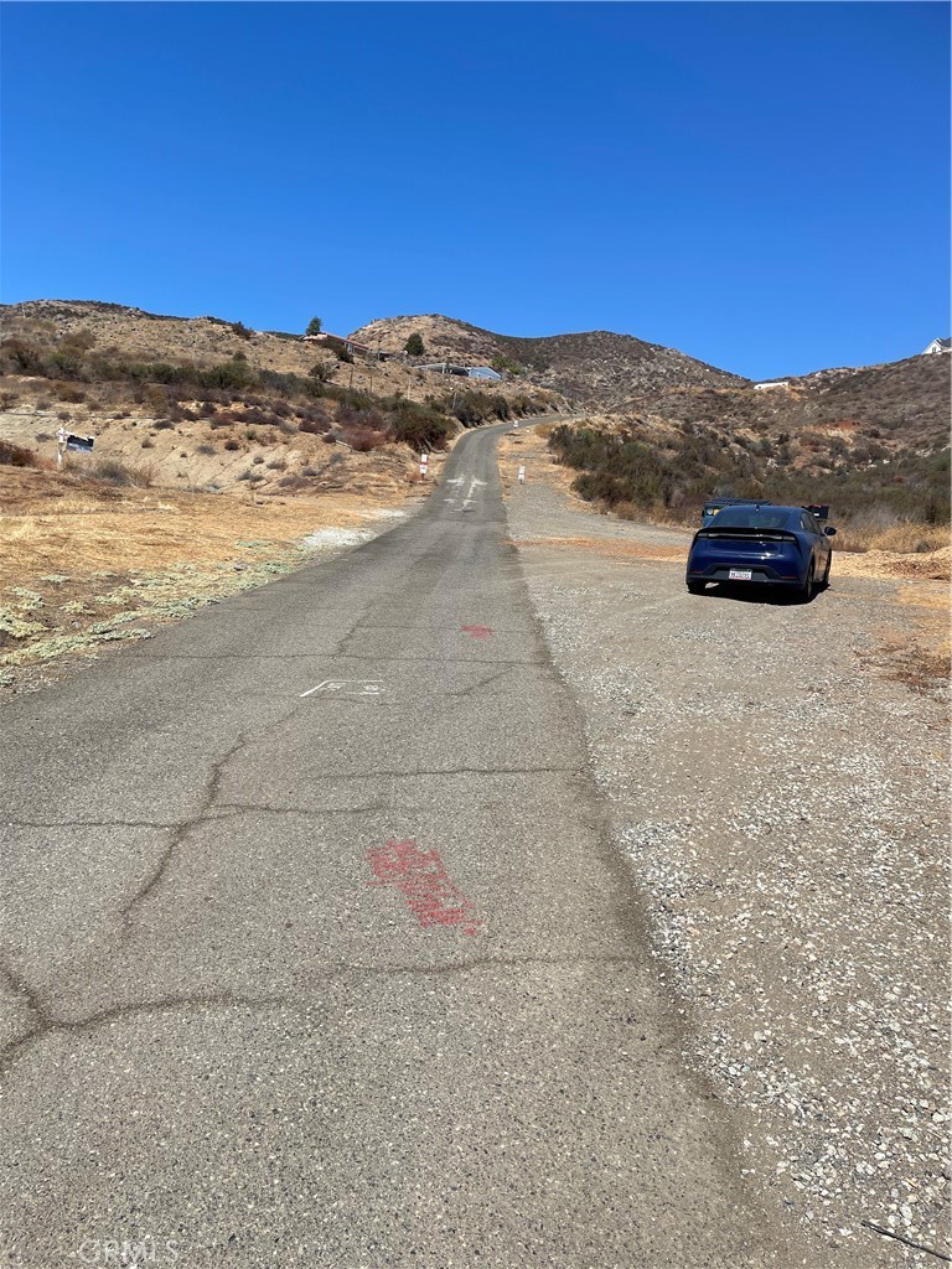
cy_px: 634
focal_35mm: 26
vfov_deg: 67.3
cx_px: 476
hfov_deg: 53.1
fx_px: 953
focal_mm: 4.2
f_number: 1.6
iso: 32
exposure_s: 1/4831
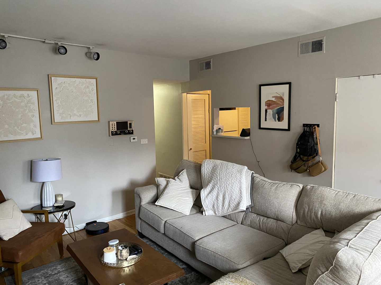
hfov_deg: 67.3
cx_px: 190
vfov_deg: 53.1
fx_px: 286
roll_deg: +1.2
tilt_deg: -6.9
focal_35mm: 26
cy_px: 142
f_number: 1.8
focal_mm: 4.25
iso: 500
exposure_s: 1/60
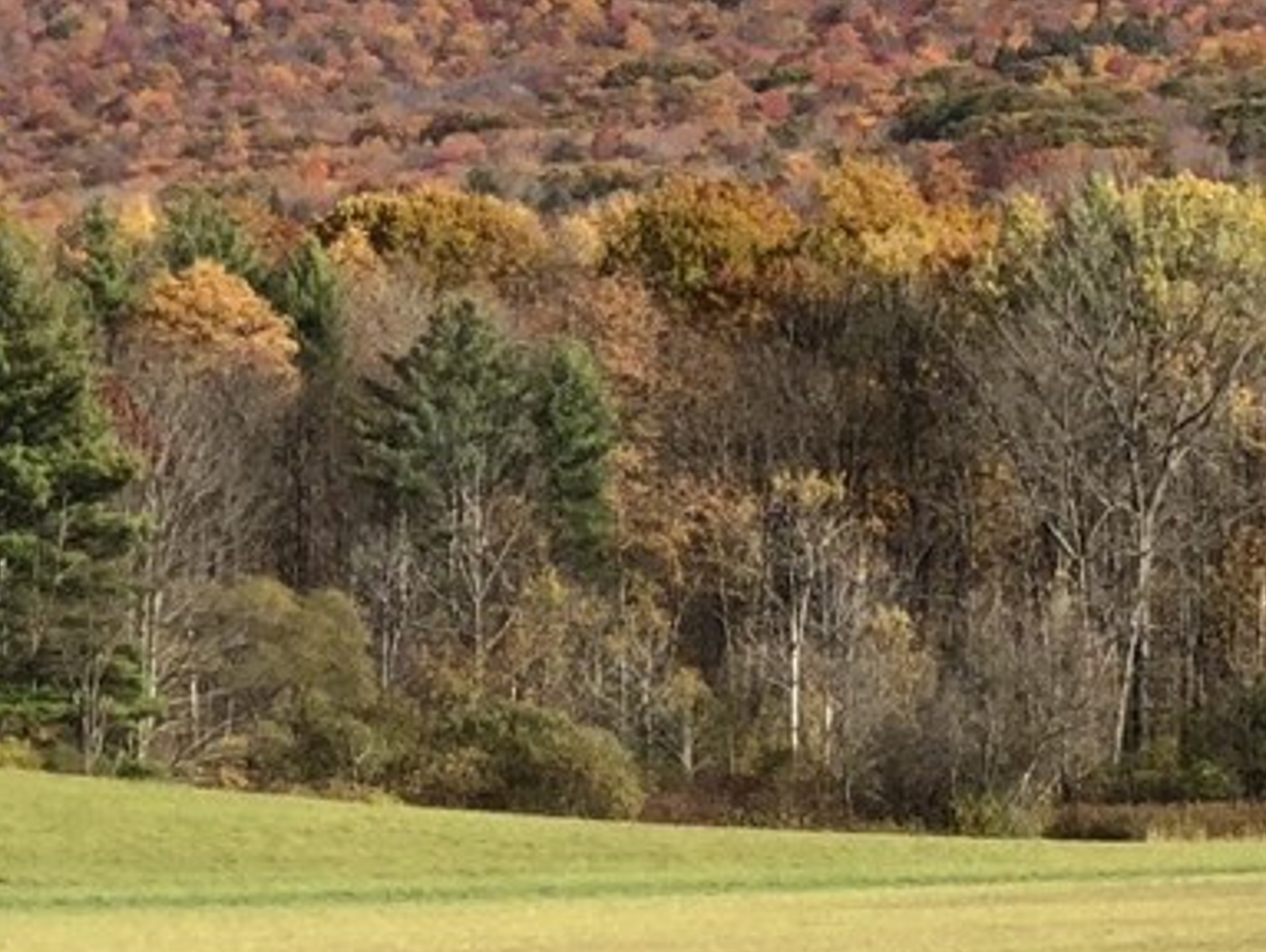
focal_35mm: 217
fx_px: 7944
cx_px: 2443
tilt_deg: +5.6
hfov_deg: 8.7
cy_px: 10
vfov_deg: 6.8
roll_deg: +2.4
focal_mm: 6
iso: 16
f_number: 2.4
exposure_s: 1/706
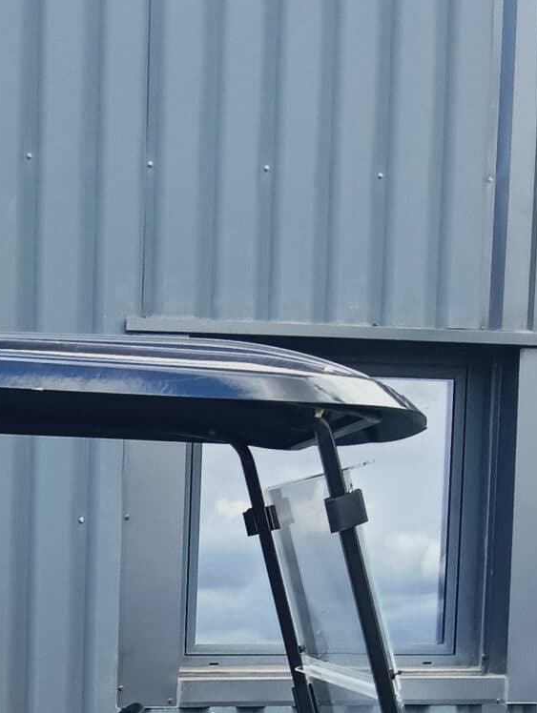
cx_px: -236
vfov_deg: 19.3
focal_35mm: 92
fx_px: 1899
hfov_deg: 15.1
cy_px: 984
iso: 50
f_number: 1.8
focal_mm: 3.98
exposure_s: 1/174
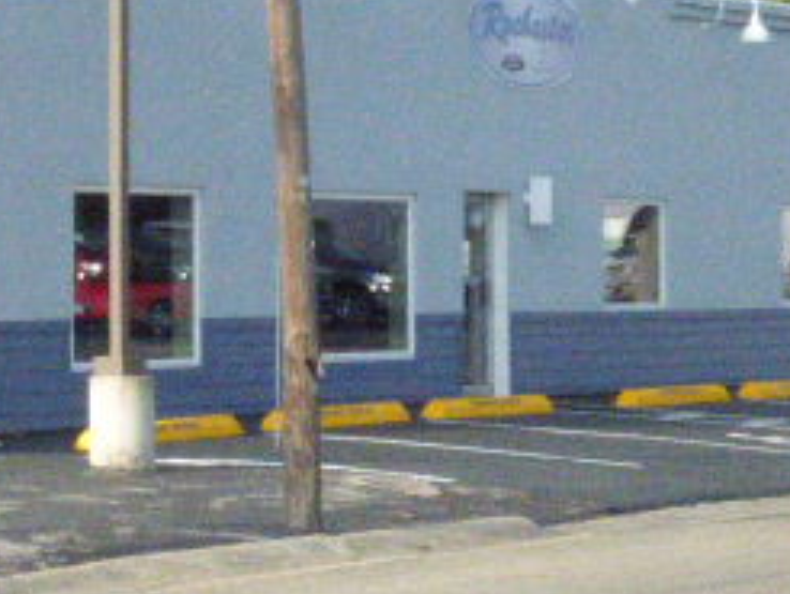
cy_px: 61
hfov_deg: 12.5
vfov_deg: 9.5
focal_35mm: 156
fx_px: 3564
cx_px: -45
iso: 3200
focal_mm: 10.77
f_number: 8
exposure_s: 1/2000
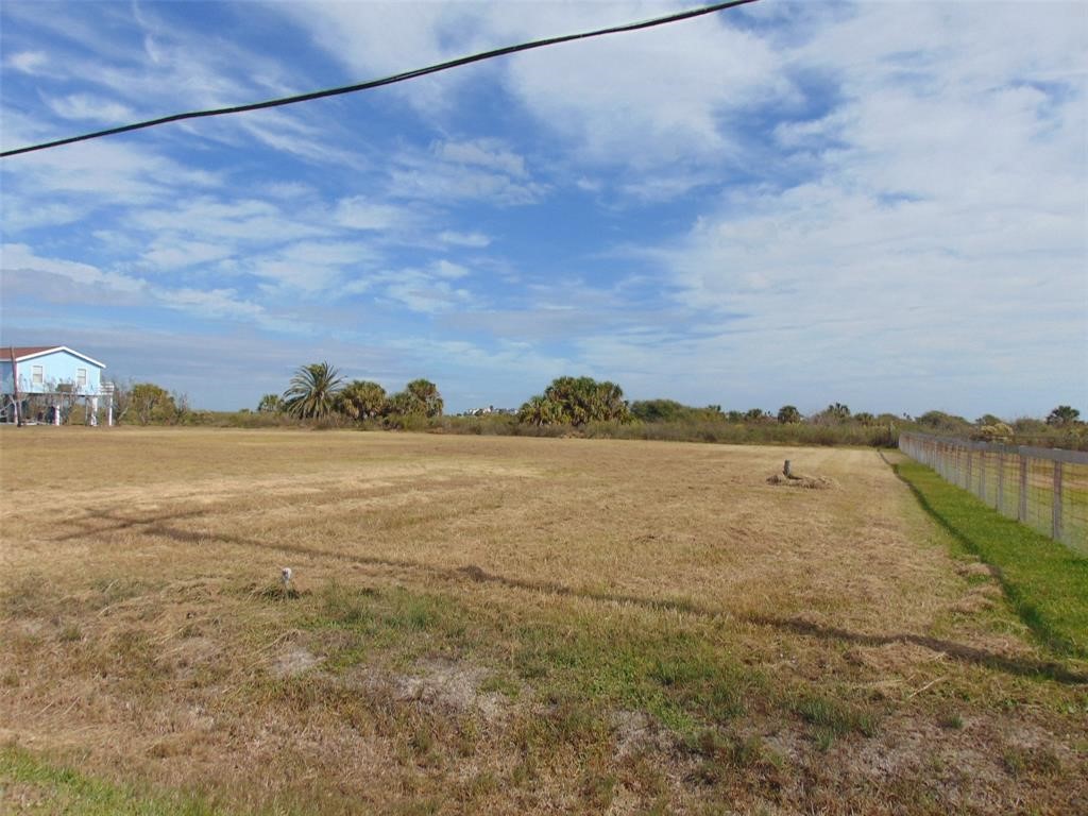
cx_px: 544
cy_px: 408
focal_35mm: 25
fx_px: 786
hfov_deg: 69.4
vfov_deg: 54.9
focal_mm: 4.5
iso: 80
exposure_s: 1/400
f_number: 7.7
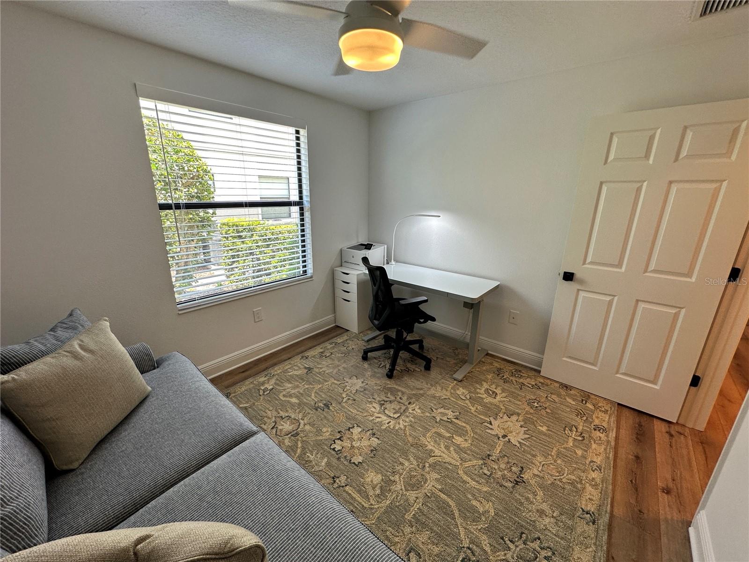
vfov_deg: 85.7
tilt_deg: -15.8
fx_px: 303
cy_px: 281
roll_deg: -1.1
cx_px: 374
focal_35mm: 14
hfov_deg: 102.1
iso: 80
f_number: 2.2
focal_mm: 2.22
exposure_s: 1/120
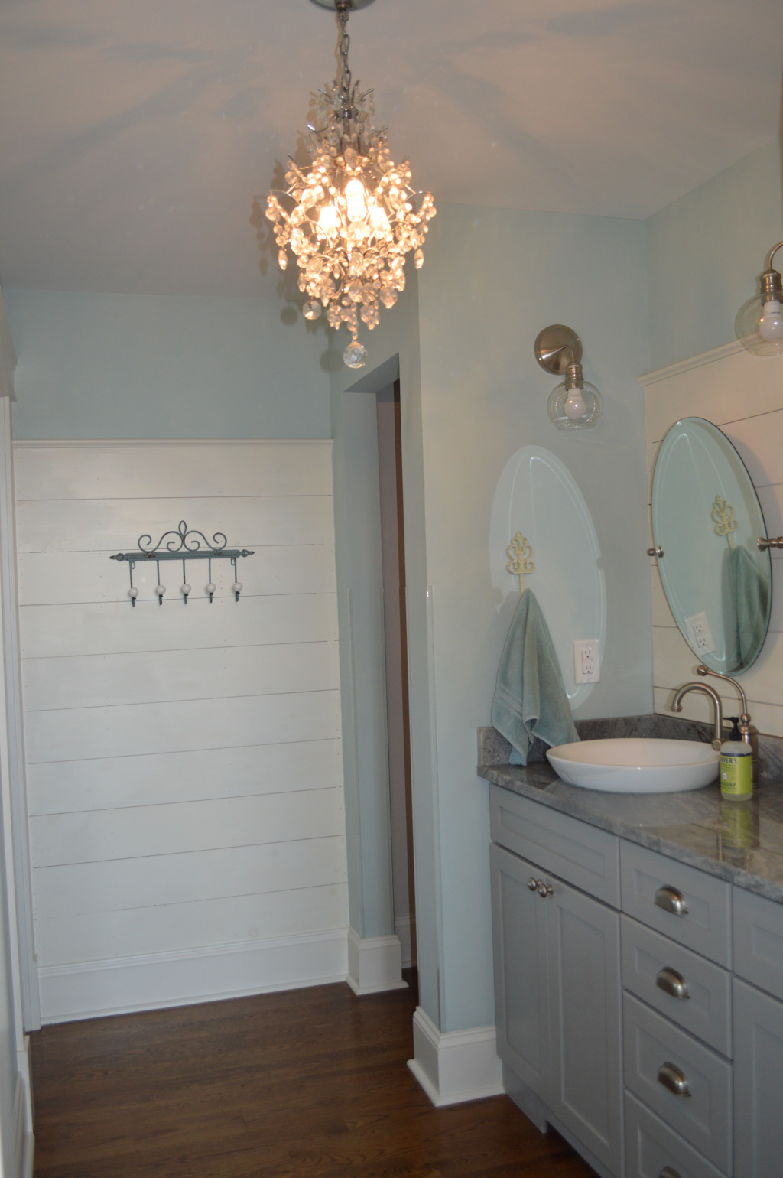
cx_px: 392
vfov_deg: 62.0
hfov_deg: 43.5
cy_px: 589
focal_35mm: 30
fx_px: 980
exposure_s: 1/125
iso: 400
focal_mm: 20
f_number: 4
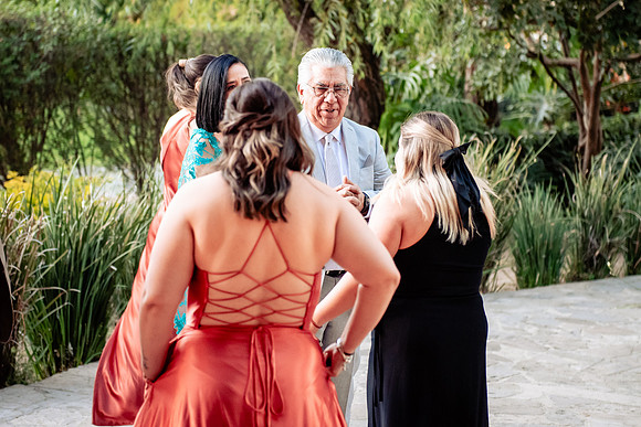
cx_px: 320
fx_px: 1648
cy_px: 145
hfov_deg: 22.0
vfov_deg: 14.8
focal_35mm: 93
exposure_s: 1/125
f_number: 2.8
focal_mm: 70
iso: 2500
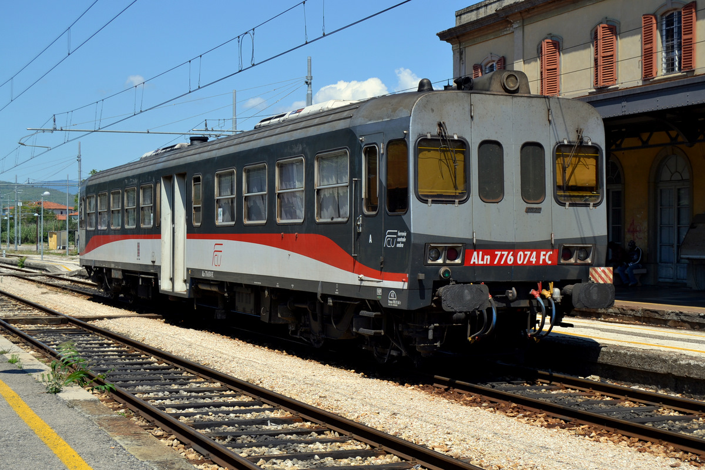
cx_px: 352
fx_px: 1175
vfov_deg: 22.6
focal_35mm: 60
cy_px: 235
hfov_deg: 33.4
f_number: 8
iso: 100
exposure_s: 1/250
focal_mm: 40
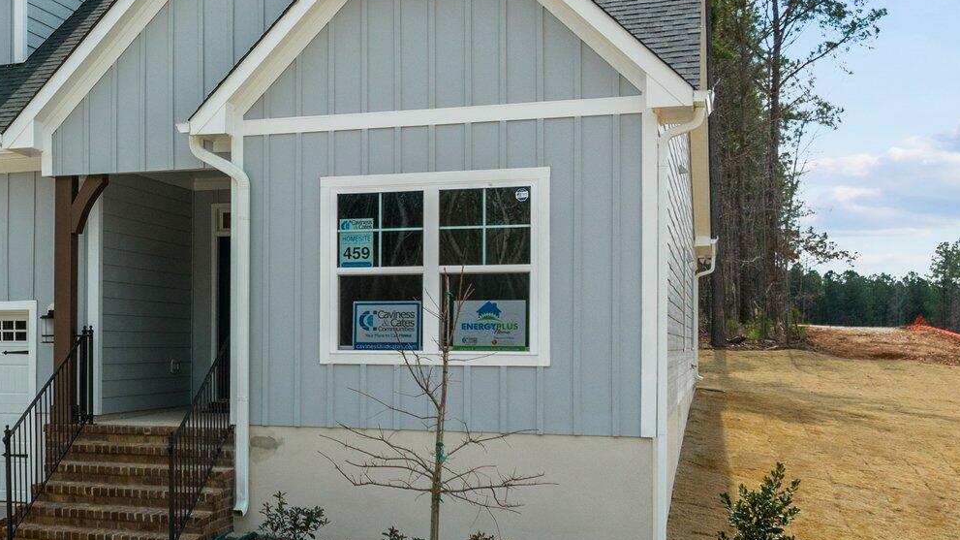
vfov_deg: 22.2
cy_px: 310
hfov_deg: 35.7
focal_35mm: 54
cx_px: 57
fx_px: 1374
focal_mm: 12.29
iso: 140
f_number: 2.8
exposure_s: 1/4000
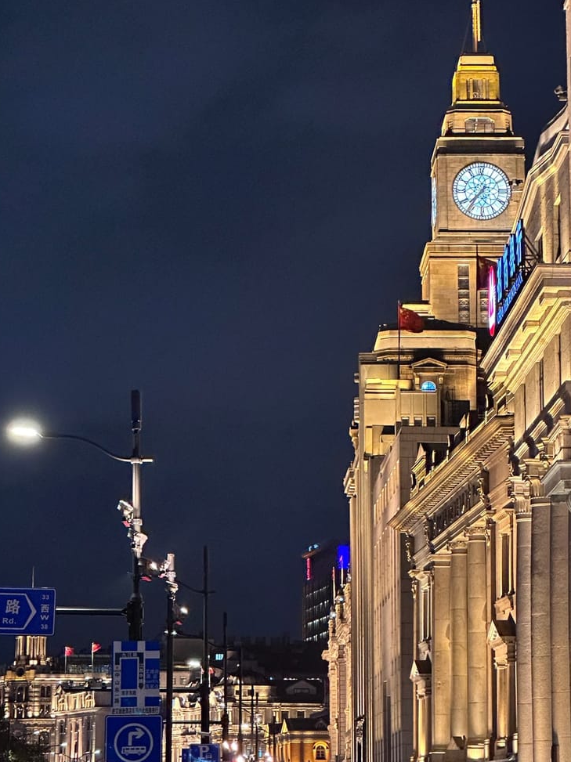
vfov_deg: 17.3
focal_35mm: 114
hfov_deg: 13.0
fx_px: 2509
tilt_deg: +10.8
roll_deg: -0.1
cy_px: 374
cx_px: 337
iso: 800
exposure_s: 1/41
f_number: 2.8
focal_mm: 9
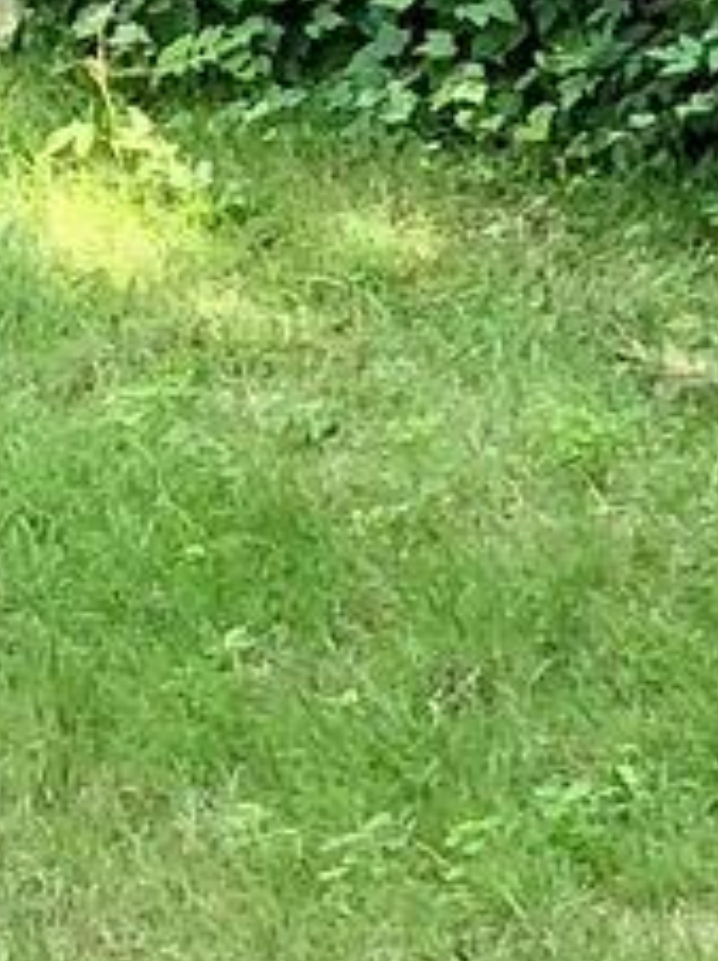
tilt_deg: -1.7
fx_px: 7038
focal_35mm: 254
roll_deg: -0.9
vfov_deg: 7.7
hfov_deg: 5.8
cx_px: -195
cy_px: -506
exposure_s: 1/120
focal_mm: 3.99
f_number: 1.8
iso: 25
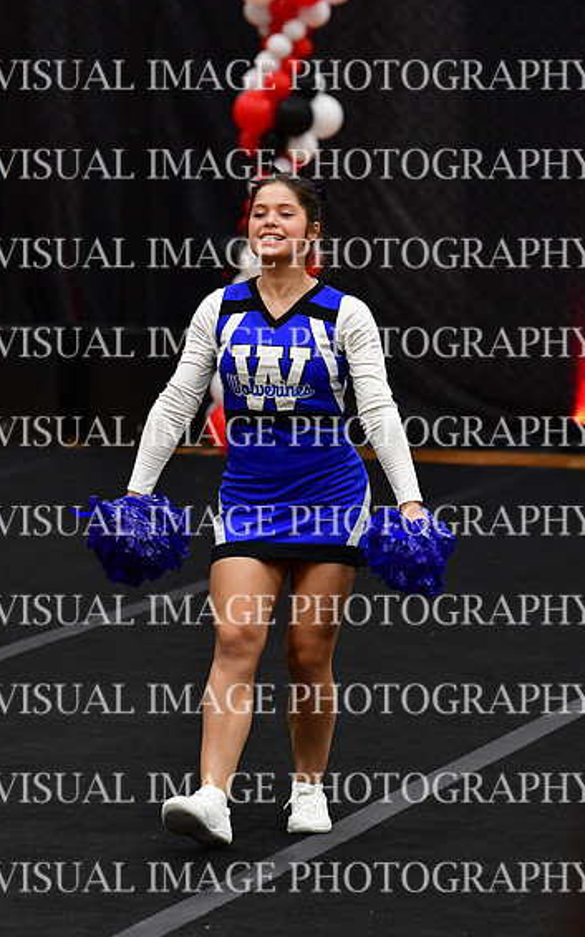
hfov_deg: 5.2
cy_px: 476
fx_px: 6404
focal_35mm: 251
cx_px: 278
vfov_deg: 8.4
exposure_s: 1/500
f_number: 4
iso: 4000
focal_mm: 160
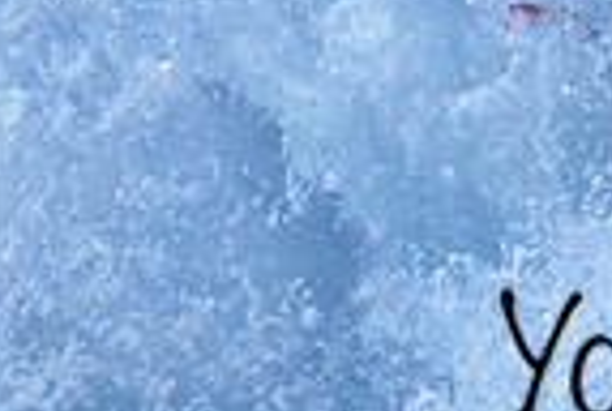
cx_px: 478
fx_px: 75807
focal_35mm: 4450
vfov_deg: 0.3
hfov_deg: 0.5
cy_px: 281
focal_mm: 800
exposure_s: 1/2000
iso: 140
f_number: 6.3
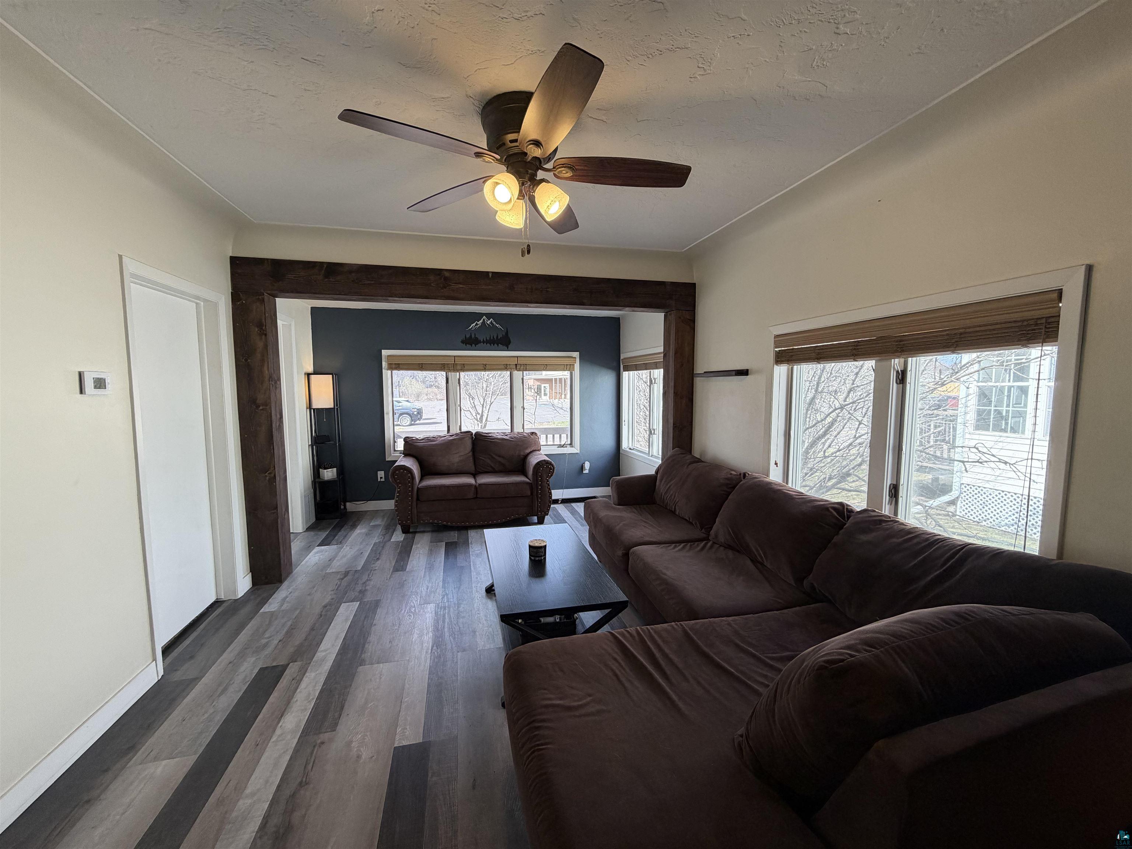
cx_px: 566
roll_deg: +0.3
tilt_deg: -4.5
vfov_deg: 85.7
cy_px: 424
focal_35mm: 14
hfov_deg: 102.1
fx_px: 458
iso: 100
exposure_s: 1/120
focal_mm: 2.22
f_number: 2.2
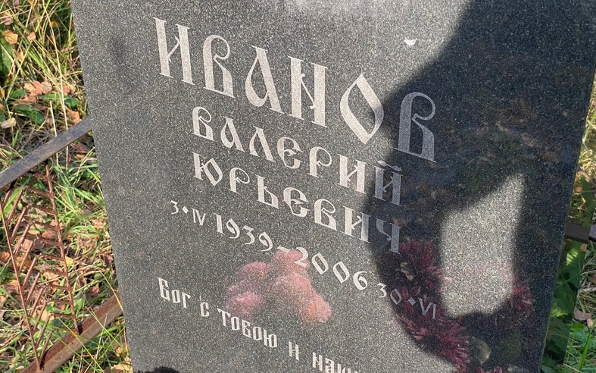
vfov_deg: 23.1
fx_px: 910
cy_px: 192
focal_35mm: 56
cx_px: 298
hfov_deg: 36.3
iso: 20
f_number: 2
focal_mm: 6
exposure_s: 1/218
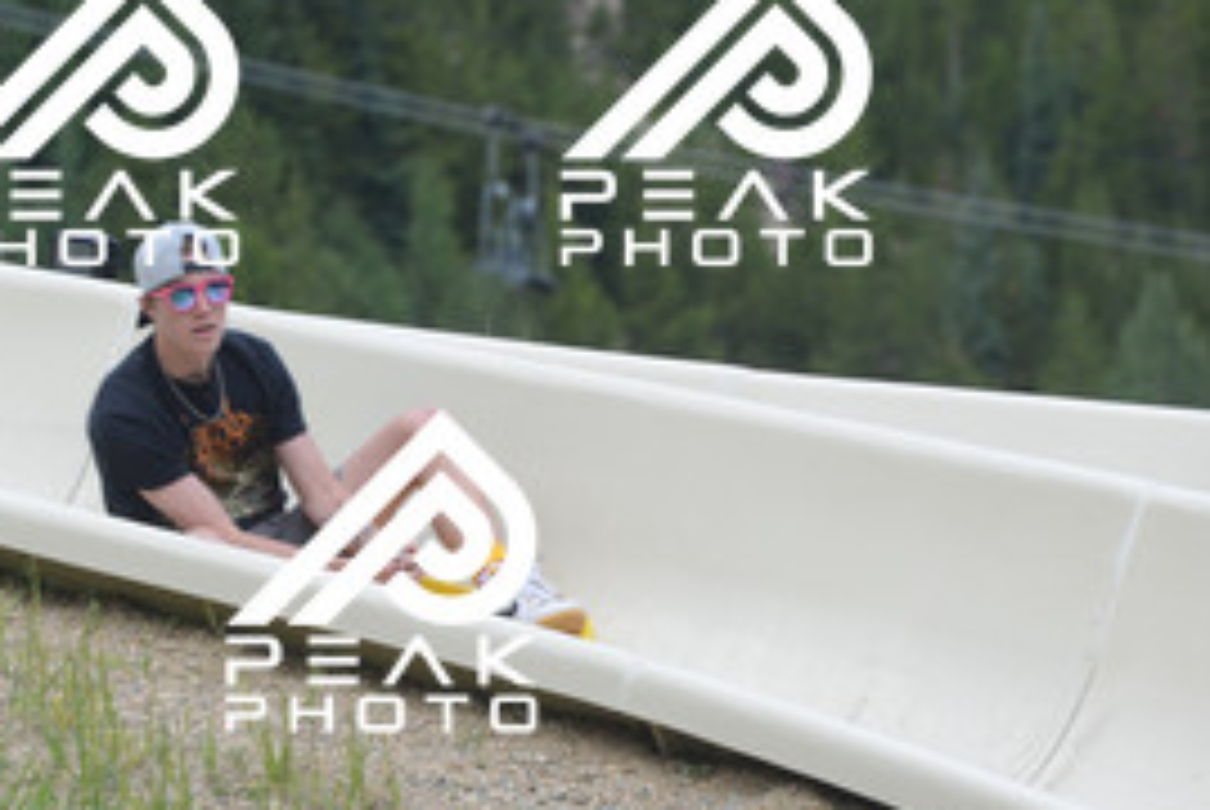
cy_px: 542
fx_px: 9758
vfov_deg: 4.8
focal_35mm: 290
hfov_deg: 7.1
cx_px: 400
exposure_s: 1/640
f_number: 6.3
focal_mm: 195
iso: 500
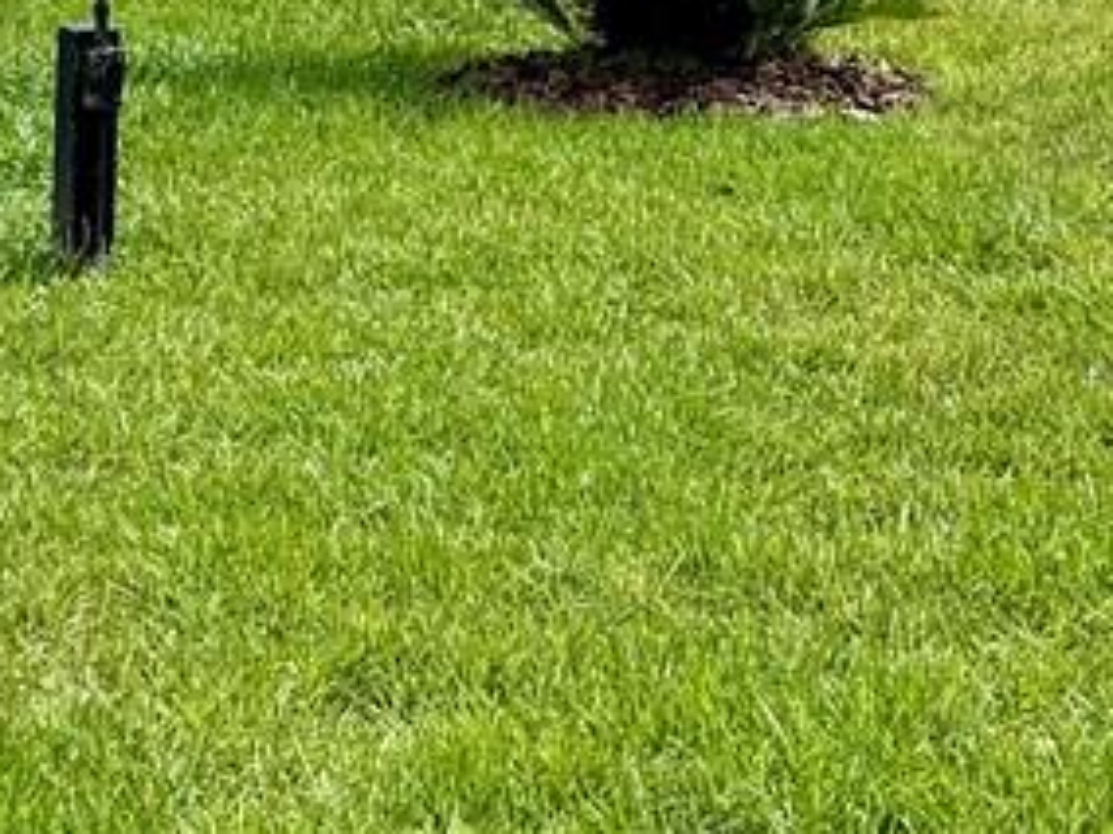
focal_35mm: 135
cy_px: -623
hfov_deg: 14.6
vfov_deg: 10.4
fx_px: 4341
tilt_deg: -1.3
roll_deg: -1.2
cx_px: 768
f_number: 1.78
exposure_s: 1/5814
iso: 80
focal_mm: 6.76
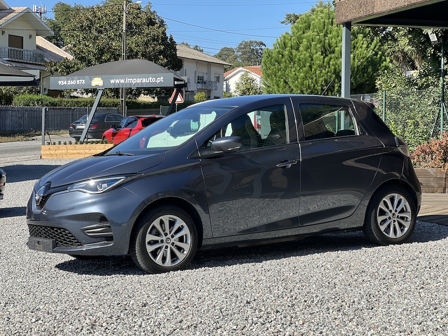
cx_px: 224
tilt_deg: -1.4
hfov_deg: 25.3
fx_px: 997
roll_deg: -0.6
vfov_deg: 19.1
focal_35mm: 77
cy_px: 168
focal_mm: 9
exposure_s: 1/405
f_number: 2.8
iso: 32
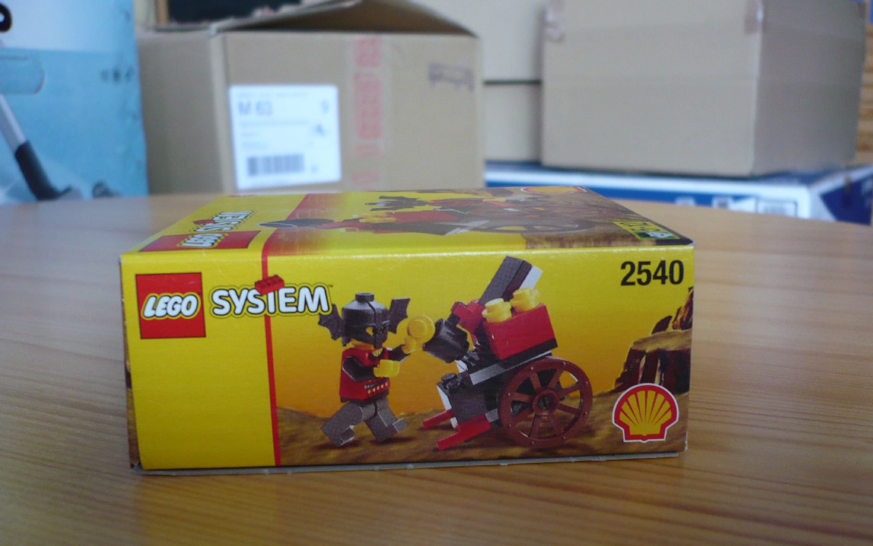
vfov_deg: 33.5
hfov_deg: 51.5
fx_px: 904
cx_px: 442
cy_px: 327
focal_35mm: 38
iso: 160
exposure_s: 1/30
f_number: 2.8
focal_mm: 5.8
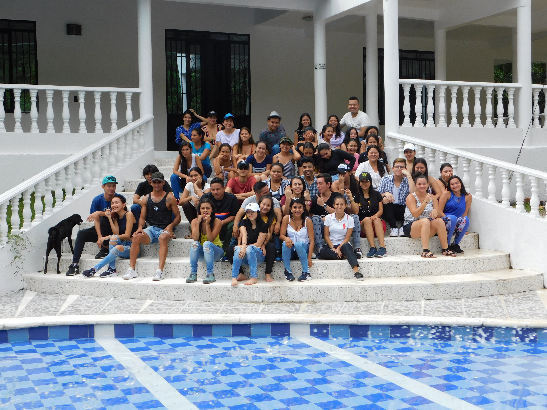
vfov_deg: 28.6
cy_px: 205
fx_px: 806
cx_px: 274
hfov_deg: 37.5
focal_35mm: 51
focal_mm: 9
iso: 125
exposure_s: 1/800
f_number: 3.8
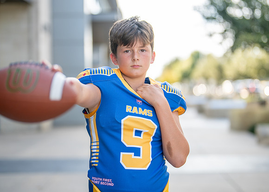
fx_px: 446
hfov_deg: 33.6
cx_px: 137
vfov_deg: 24.3
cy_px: 94
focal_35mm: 58
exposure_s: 1/1600
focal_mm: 50
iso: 125
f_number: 1.2
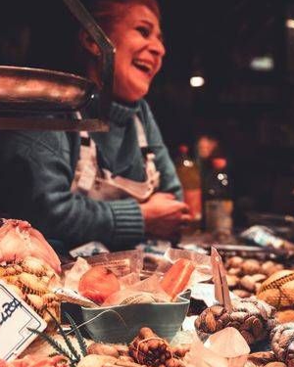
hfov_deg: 16.7
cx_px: 307
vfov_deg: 21.2
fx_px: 979
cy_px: 246
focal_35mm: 90
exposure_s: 1/200
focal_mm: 40
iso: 125
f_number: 2.8
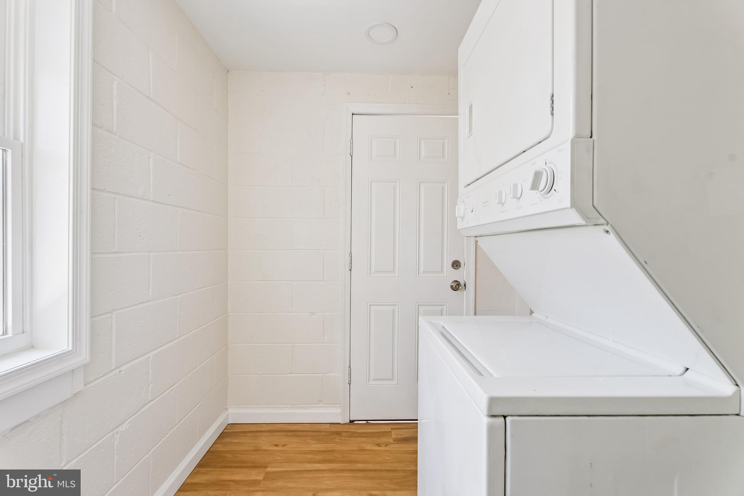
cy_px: 248
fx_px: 331
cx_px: 372
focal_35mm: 16
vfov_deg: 73.7
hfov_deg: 96.7
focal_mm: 16
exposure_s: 1/10
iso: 400
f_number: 8
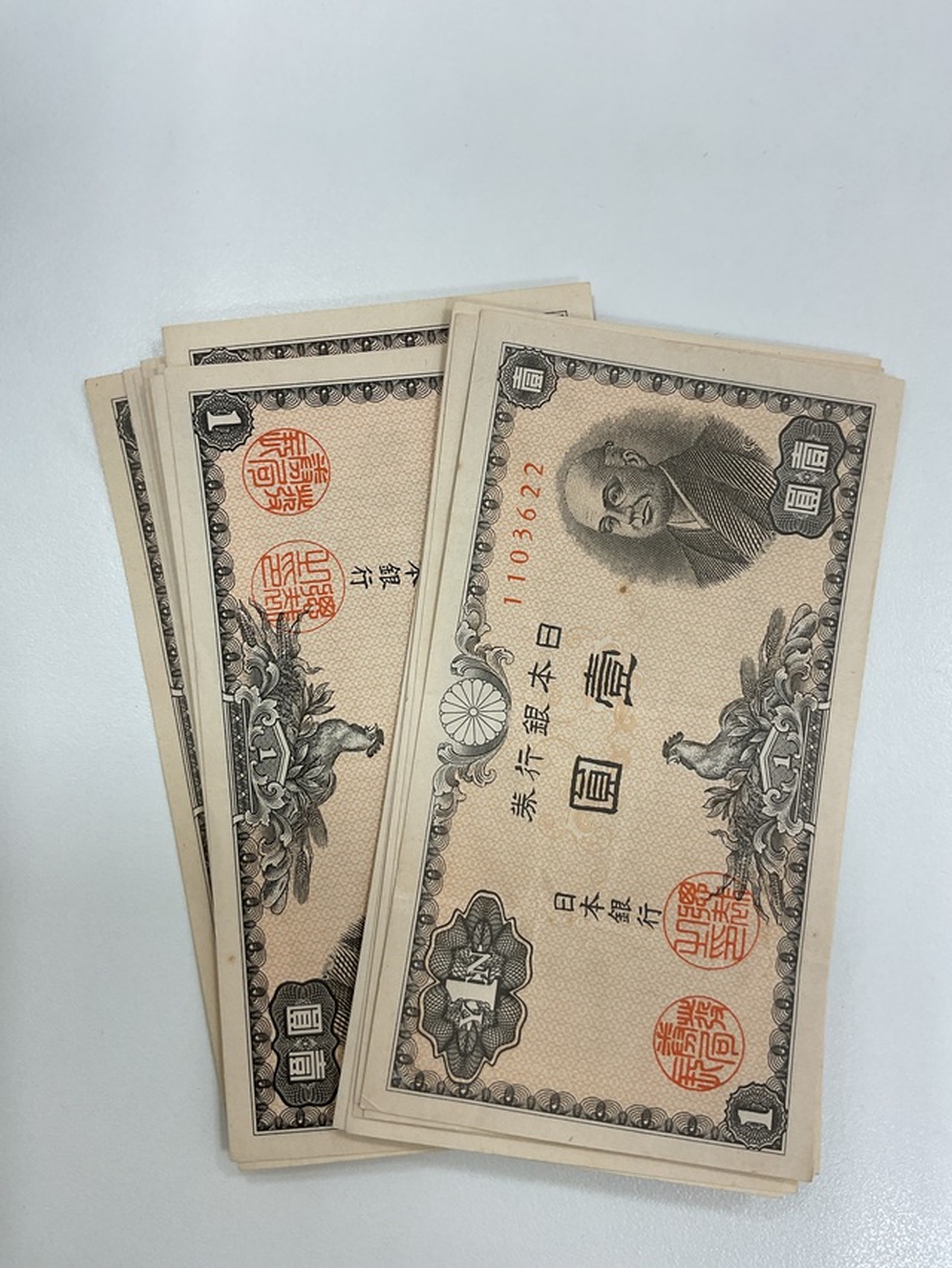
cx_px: 476
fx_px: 1063
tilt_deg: -87.0
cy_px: 634
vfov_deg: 61.7
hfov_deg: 48.2
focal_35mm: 29
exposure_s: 1/120
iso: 25
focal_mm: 3
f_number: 1.8
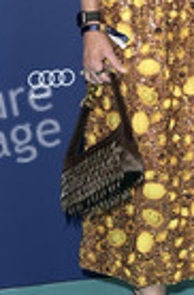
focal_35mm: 160
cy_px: 28
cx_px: 183
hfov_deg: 8.5
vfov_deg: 12.8
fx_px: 1303
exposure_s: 1/250
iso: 800
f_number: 5.6
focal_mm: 55
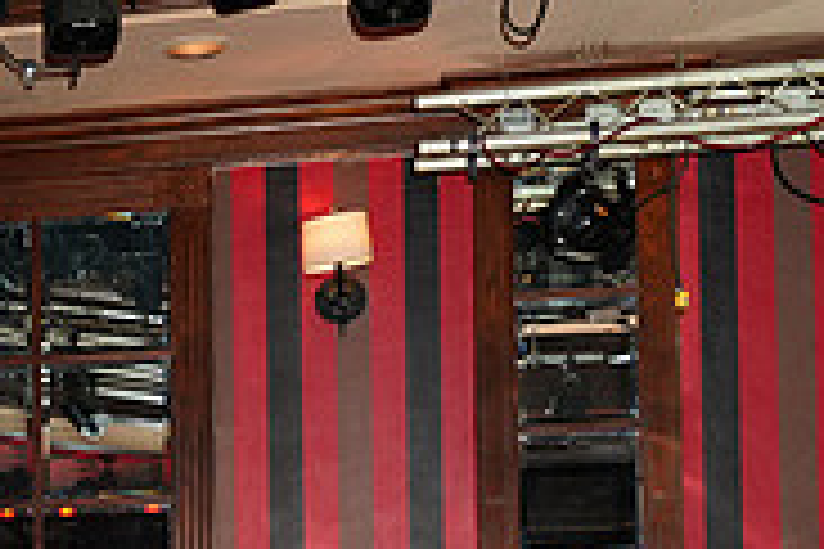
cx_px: -387
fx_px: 2243
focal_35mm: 98
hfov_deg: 18.6
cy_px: 781
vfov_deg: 13.3
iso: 1250
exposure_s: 1/200
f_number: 4
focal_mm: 31
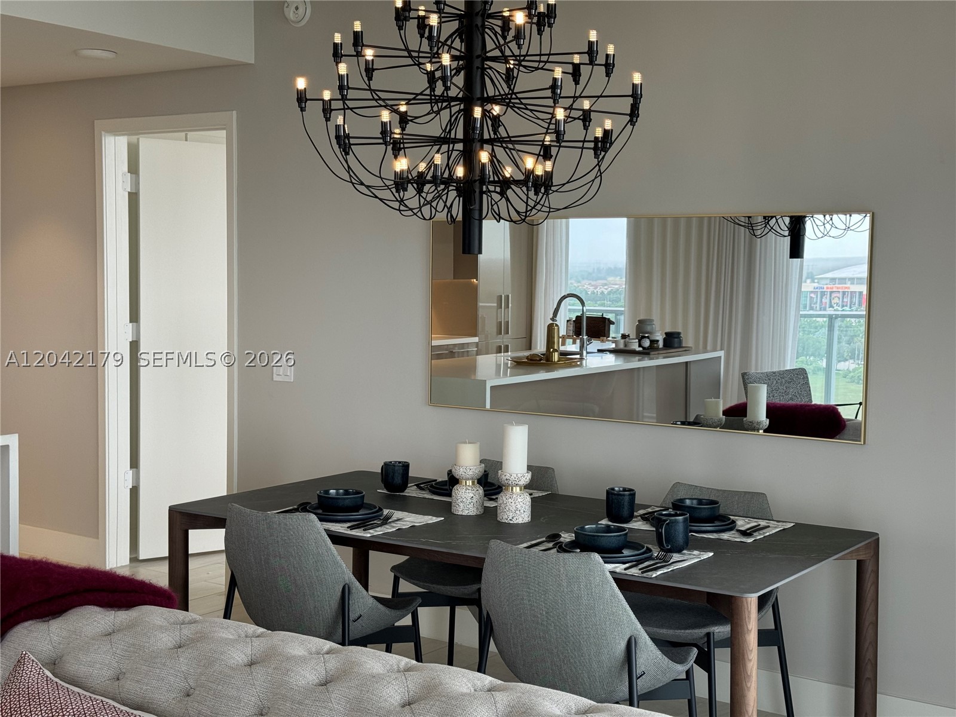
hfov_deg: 39.7
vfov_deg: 30.3
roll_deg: -1.0
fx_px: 1326
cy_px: 358
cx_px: 478
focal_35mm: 48
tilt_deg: -3.1
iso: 50
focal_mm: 6.76
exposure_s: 1/60
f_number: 1.78
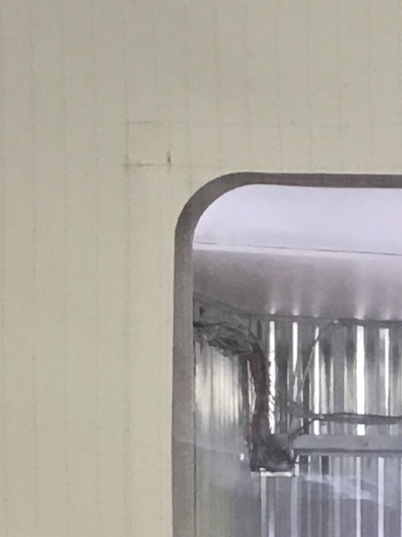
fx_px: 3100
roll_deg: -0.5
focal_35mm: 200
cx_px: 856
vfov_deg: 9.7
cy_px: 654
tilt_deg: -3.5
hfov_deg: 7.1
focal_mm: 4.15
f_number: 2.2
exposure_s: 1/30
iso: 40
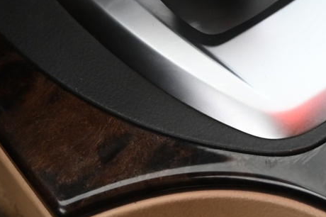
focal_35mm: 120
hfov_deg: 16.8
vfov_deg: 11.3
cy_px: 1
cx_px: 296
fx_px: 1086
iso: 2000
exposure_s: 1/10
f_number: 4
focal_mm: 34
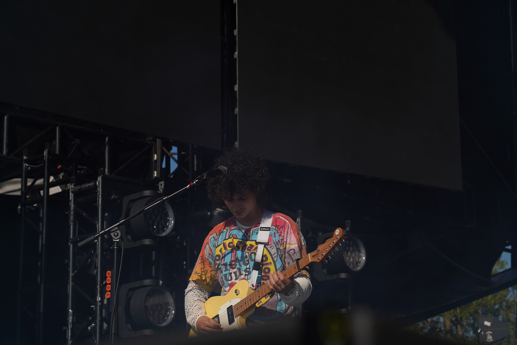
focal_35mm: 105
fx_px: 1508
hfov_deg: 19.5
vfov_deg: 13.0
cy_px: 172
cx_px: 258
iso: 100
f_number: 8
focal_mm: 105
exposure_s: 1/640
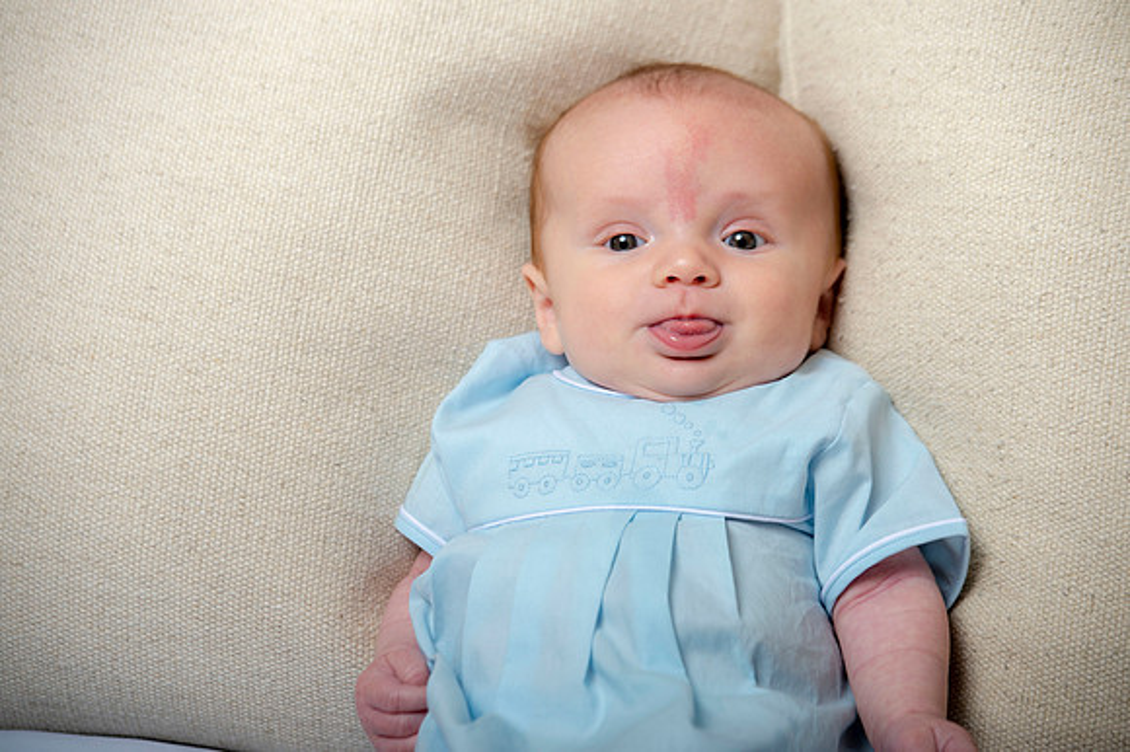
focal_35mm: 165
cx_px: 565
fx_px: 5176
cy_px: 376
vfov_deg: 8.3
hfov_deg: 12.5
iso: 250
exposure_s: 1/200
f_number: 5.6
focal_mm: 165
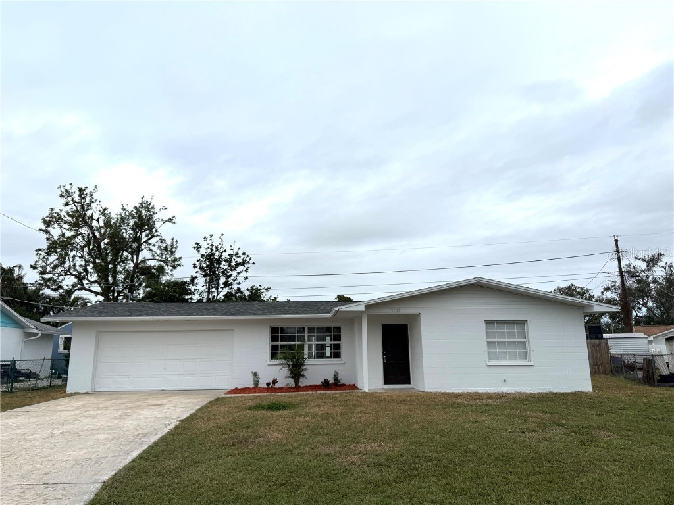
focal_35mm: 24
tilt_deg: +11.1
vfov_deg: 56.8
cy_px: 252
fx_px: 467
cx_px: 337
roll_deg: +0.7
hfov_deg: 71.6
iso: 80
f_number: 1.78
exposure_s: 1/5714
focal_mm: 6.76
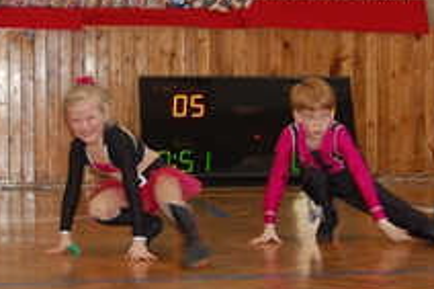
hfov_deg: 18.1
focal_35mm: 113
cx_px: 186
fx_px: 1361
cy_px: 115
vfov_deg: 12.1
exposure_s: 1/60
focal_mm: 32
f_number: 4.5
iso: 400
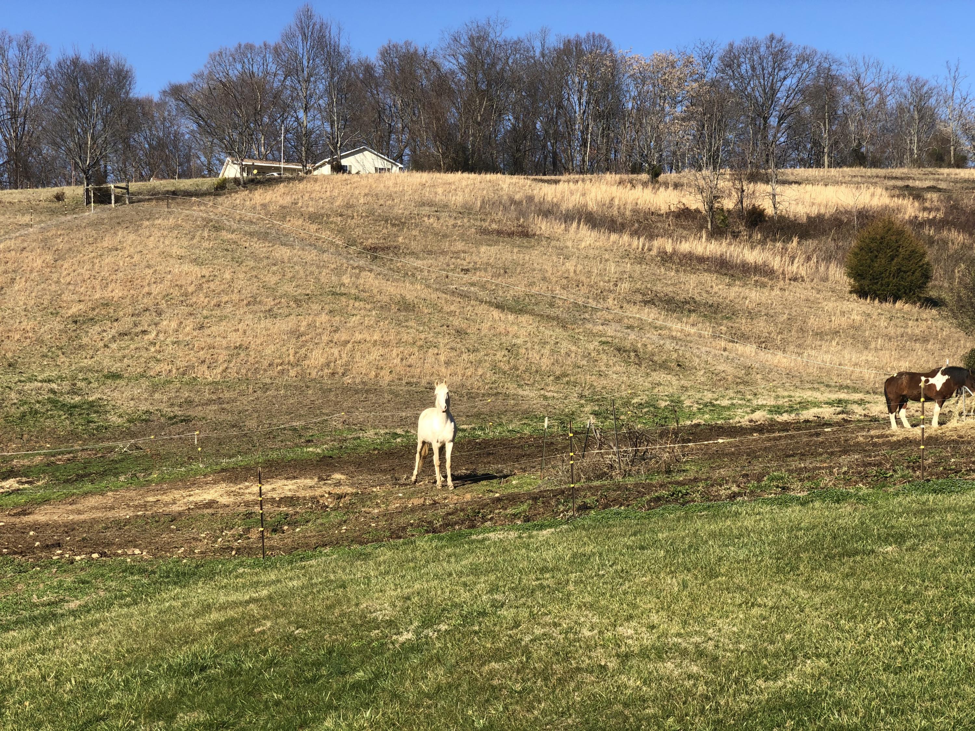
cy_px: 366
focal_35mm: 52
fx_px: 1465
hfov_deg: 36.8
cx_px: 488
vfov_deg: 28.0
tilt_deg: +2.2
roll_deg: +0.6
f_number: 2.4
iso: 16
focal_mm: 6
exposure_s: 1/873
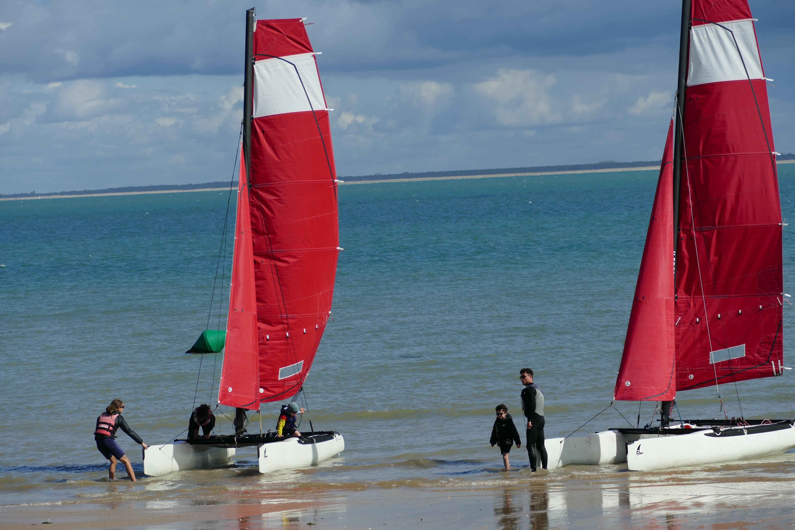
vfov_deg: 6.9
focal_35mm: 200
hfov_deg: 10.3
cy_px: 265
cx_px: 398
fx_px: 4416
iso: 125
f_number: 4
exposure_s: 1/2500
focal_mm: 73
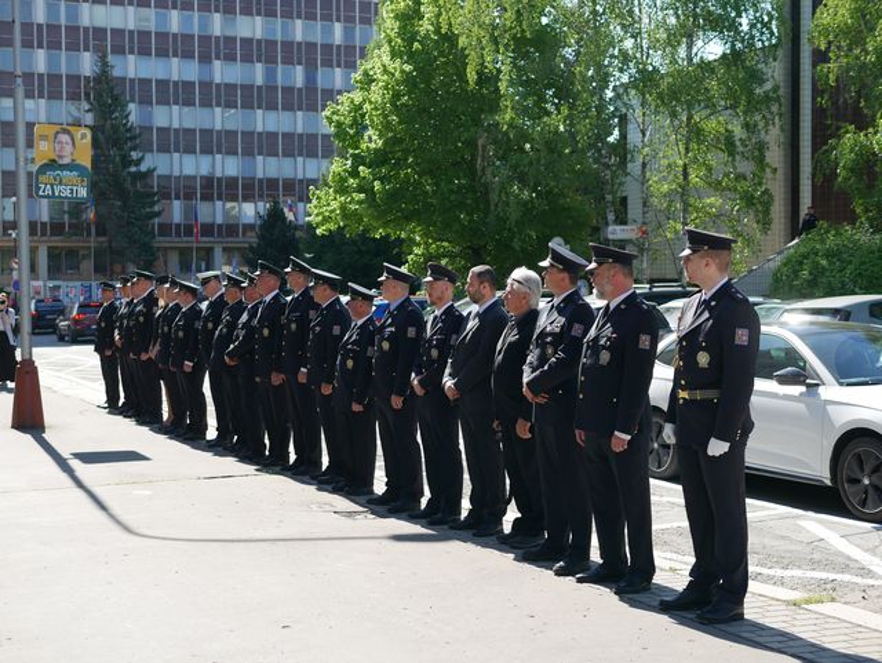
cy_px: 332
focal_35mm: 50
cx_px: 441
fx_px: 1275
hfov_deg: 38.2
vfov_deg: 29.1
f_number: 2.5
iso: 200
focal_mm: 25
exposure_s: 1/1600
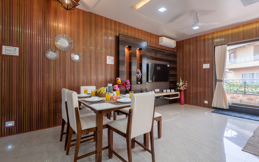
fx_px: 120
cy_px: 89
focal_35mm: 17
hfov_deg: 94.3
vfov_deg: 67.8
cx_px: 135
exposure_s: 1/50
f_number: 7.1
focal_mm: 16
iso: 250
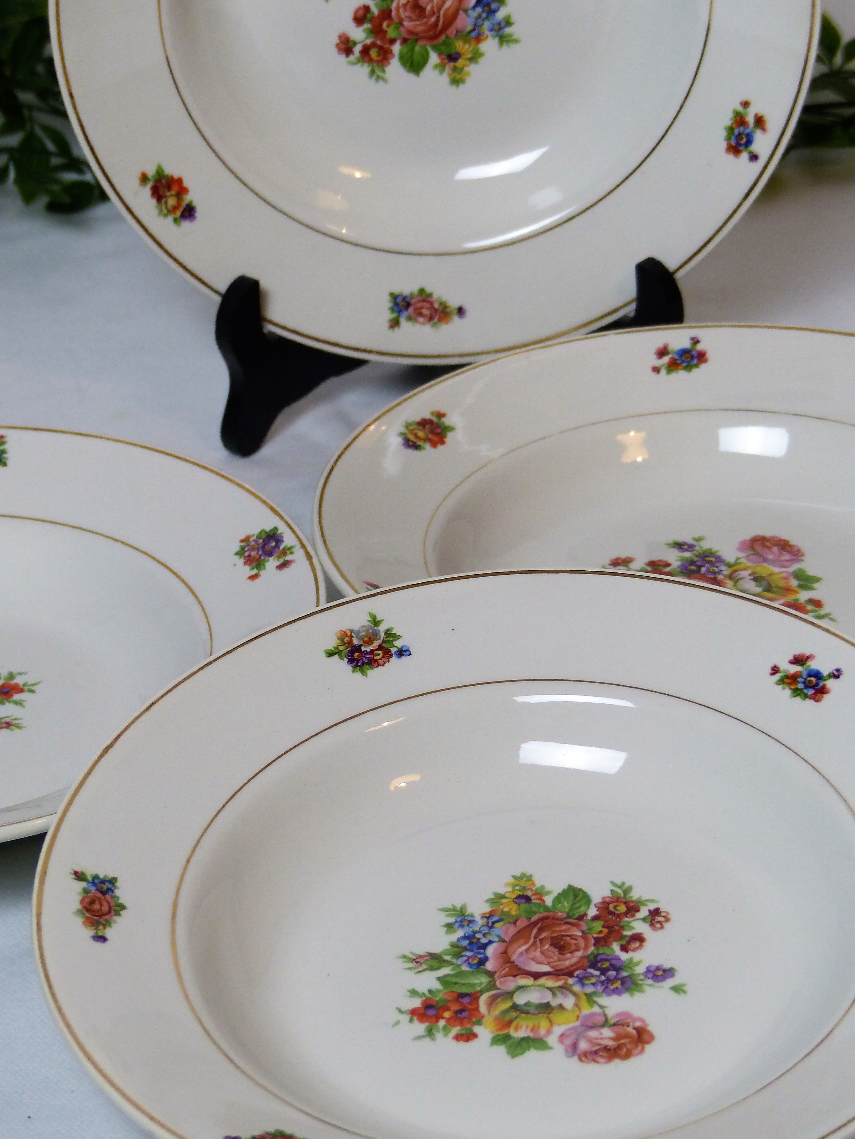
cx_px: 428
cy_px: 570
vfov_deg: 17.4
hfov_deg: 13.1
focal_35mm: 113
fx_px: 3721
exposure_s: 1/60
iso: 200
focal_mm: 18.7
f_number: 2.8
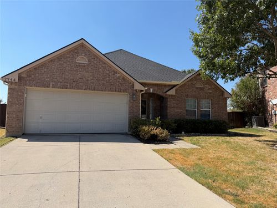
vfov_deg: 56.8
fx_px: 192
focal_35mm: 24
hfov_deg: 71.6
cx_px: 138
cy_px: 104
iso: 80
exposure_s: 1/4673
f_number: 1.78
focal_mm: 6.76
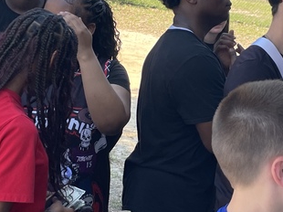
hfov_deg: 22.6
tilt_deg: -12.2
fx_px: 703
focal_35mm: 86
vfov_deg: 17.1
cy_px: 118
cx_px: 196
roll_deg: -7.4
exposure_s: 1/471
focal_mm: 4.2
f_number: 1.6
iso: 32
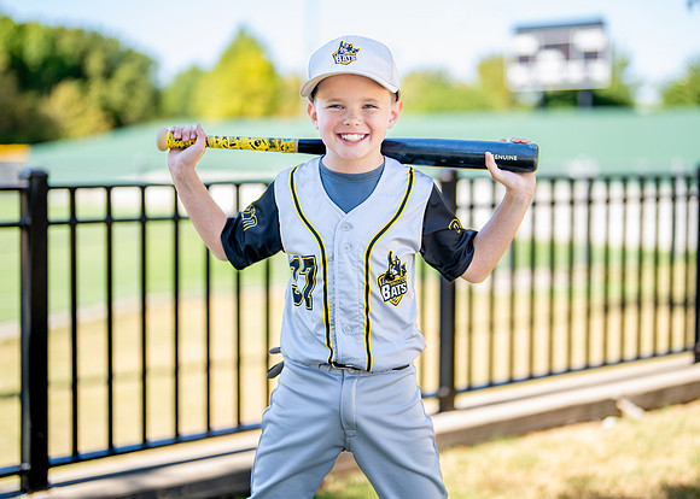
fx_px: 1263
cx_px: 374
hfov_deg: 31.0
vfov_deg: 22.4
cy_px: 204
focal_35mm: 64
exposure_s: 1/1600
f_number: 1.2
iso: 100
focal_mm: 50
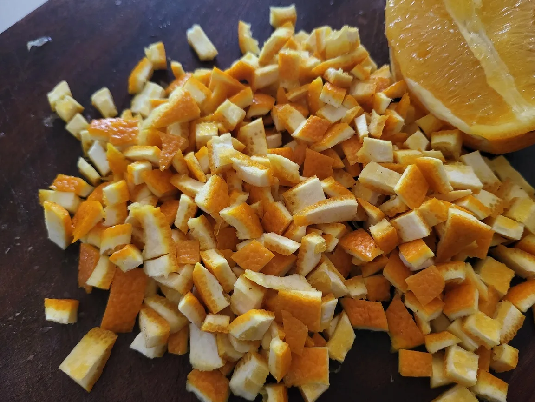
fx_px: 386
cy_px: 195
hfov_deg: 69.4
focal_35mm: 25
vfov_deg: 54.9
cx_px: 278
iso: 320
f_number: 1.8
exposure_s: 1/120
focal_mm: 5
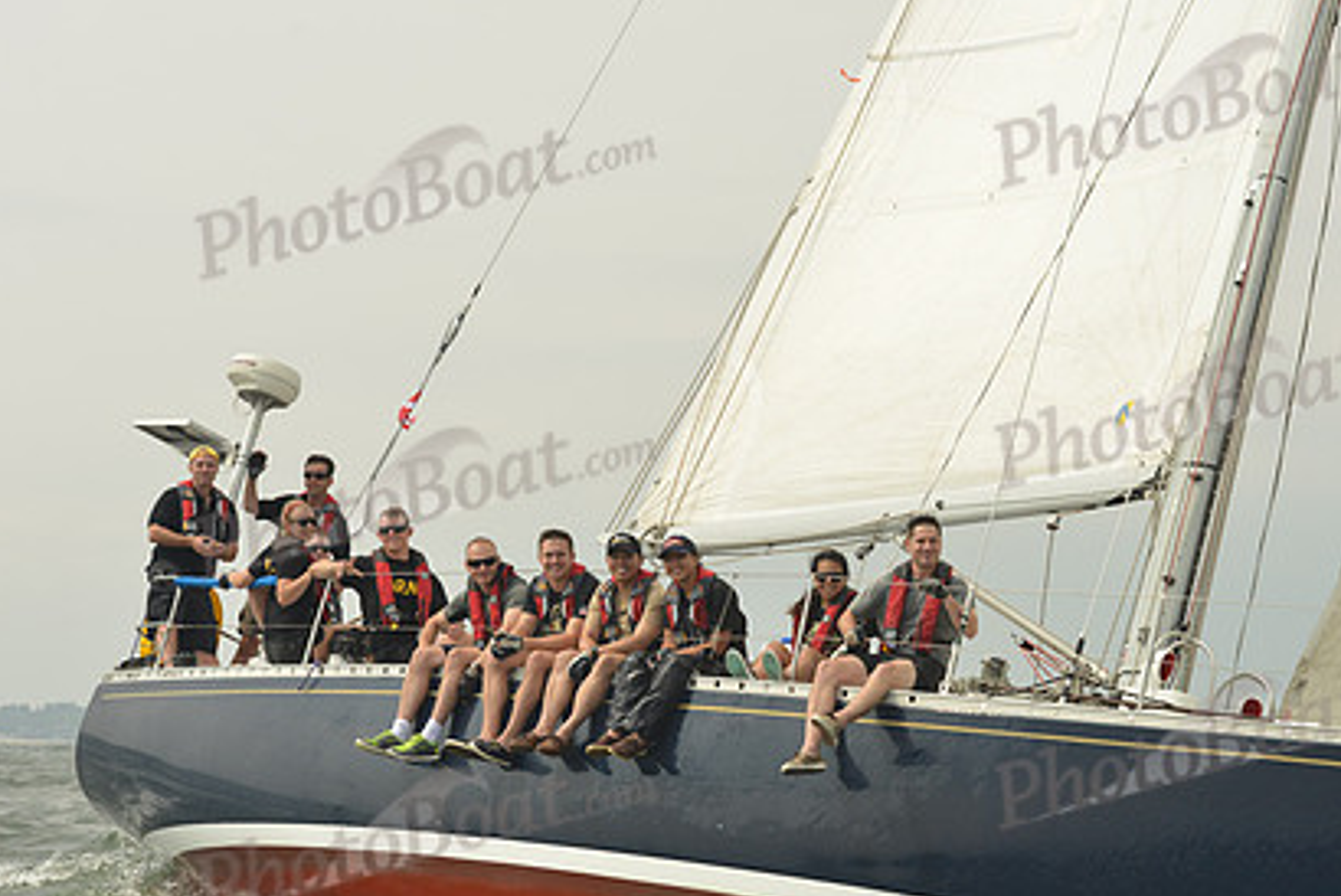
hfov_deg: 20.6
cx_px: 827
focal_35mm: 99
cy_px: 620
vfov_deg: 13.8
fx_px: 3690
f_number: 9
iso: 320
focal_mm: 70
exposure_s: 1/1250
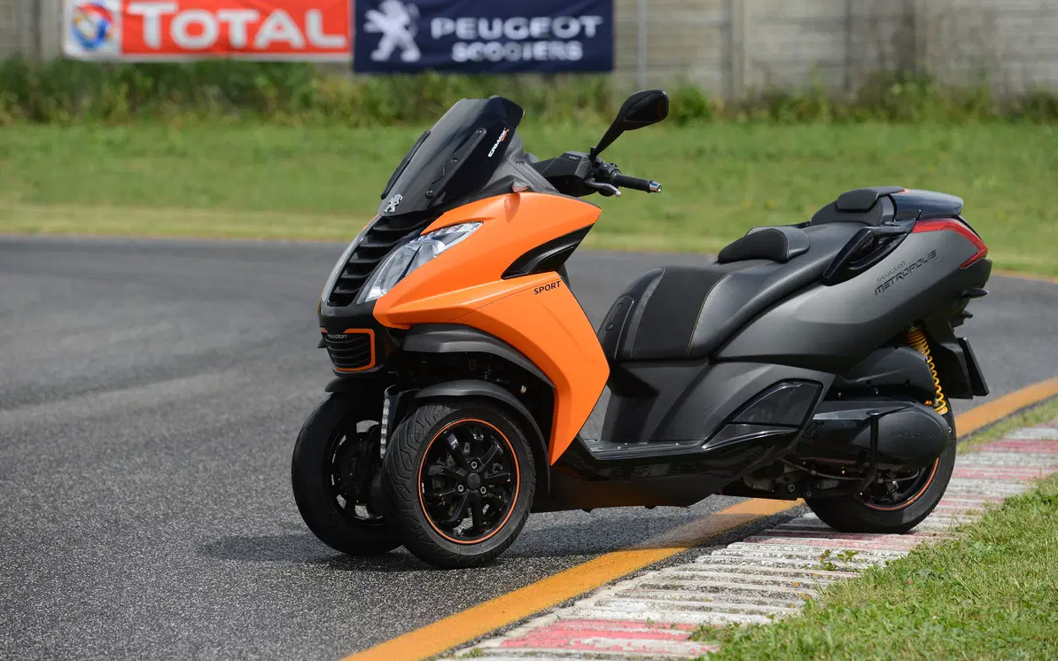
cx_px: 527
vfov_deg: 8.0
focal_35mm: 164
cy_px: 307
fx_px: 4728
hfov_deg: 12.8
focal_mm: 160
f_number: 5.6
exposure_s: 1/1250
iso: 200
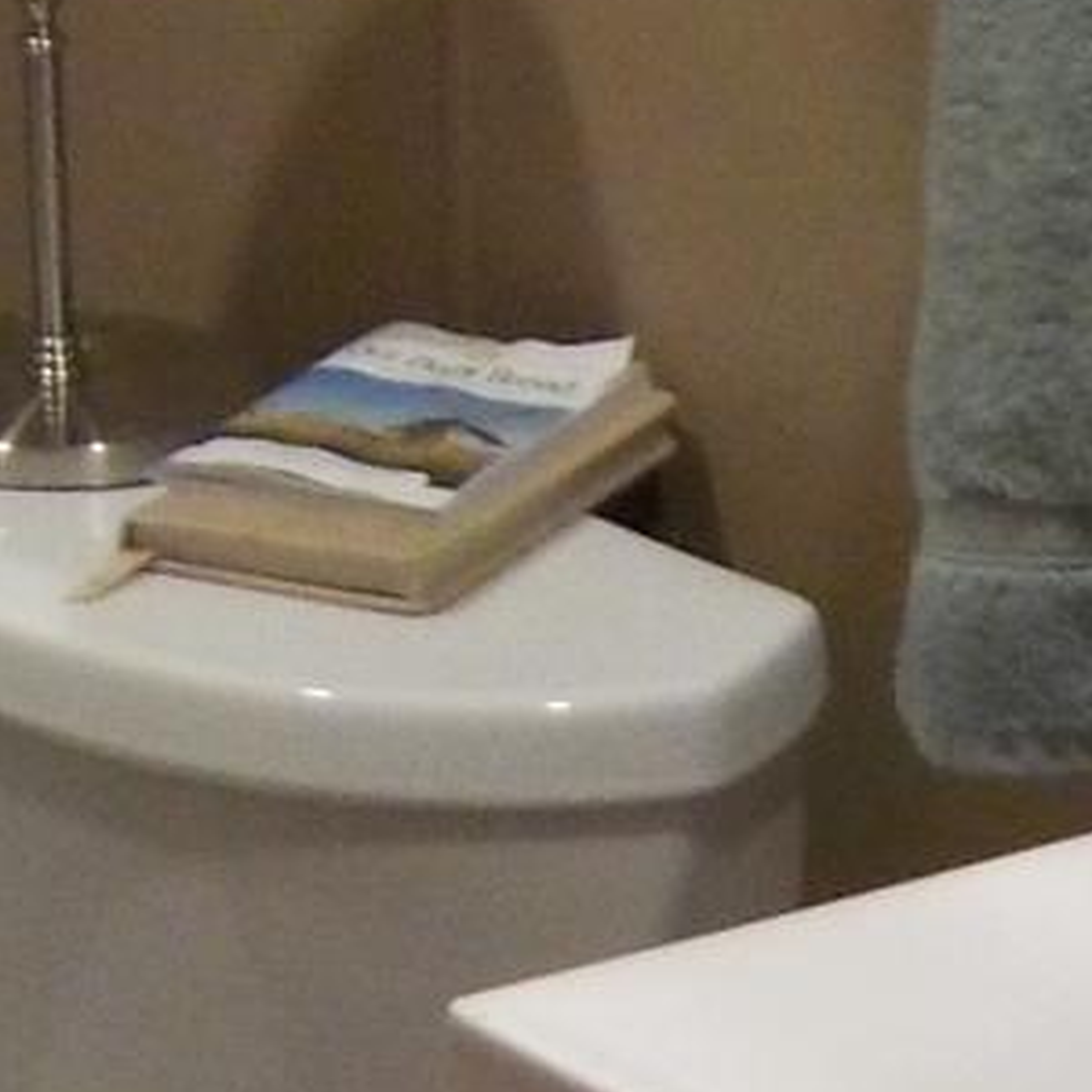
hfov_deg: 9.3
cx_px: -764
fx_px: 6460
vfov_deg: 9.1
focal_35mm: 181
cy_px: -1103
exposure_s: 1/30
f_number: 3.3
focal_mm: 4.1
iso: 320
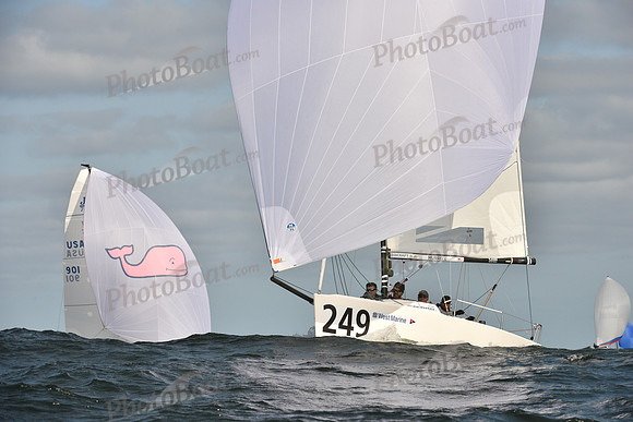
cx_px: 316
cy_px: 211
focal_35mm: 200
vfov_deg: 6.9
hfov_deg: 10.3
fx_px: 3517
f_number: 9
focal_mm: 200
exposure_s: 1/1250
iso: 320
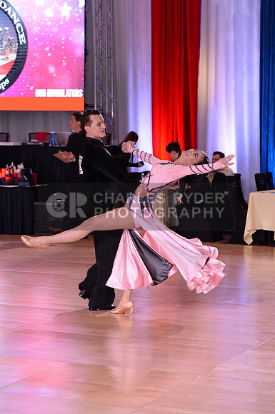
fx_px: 1172
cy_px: 207
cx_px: 138
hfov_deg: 13.4
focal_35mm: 102
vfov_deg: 20.0
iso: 2000
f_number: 5
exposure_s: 1/250
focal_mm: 102
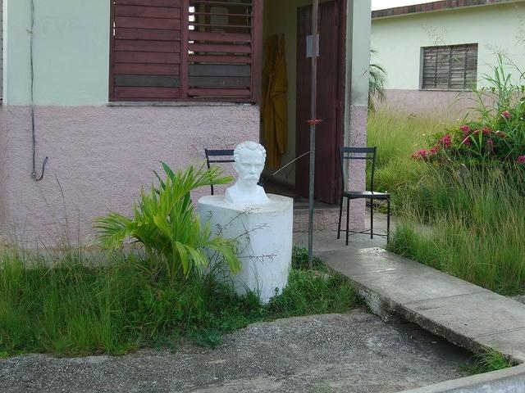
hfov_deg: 33.8
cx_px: 262
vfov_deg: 25.7
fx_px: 864
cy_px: 196
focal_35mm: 57
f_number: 3.6
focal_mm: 11.8
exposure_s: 1/200
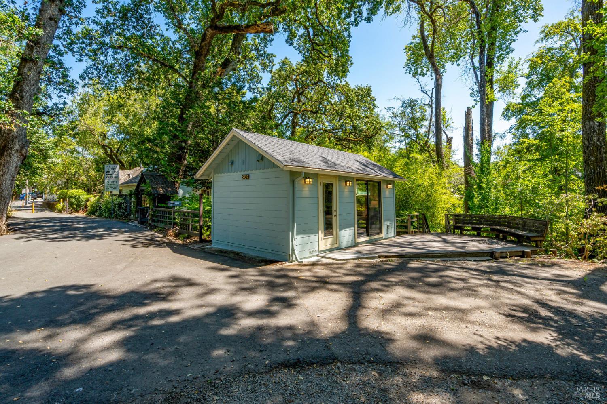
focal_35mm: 16
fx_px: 270
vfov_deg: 73.7
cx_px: 304
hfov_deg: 96.7
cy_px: 202
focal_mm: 16
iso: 400
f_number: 11
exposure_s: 1/160
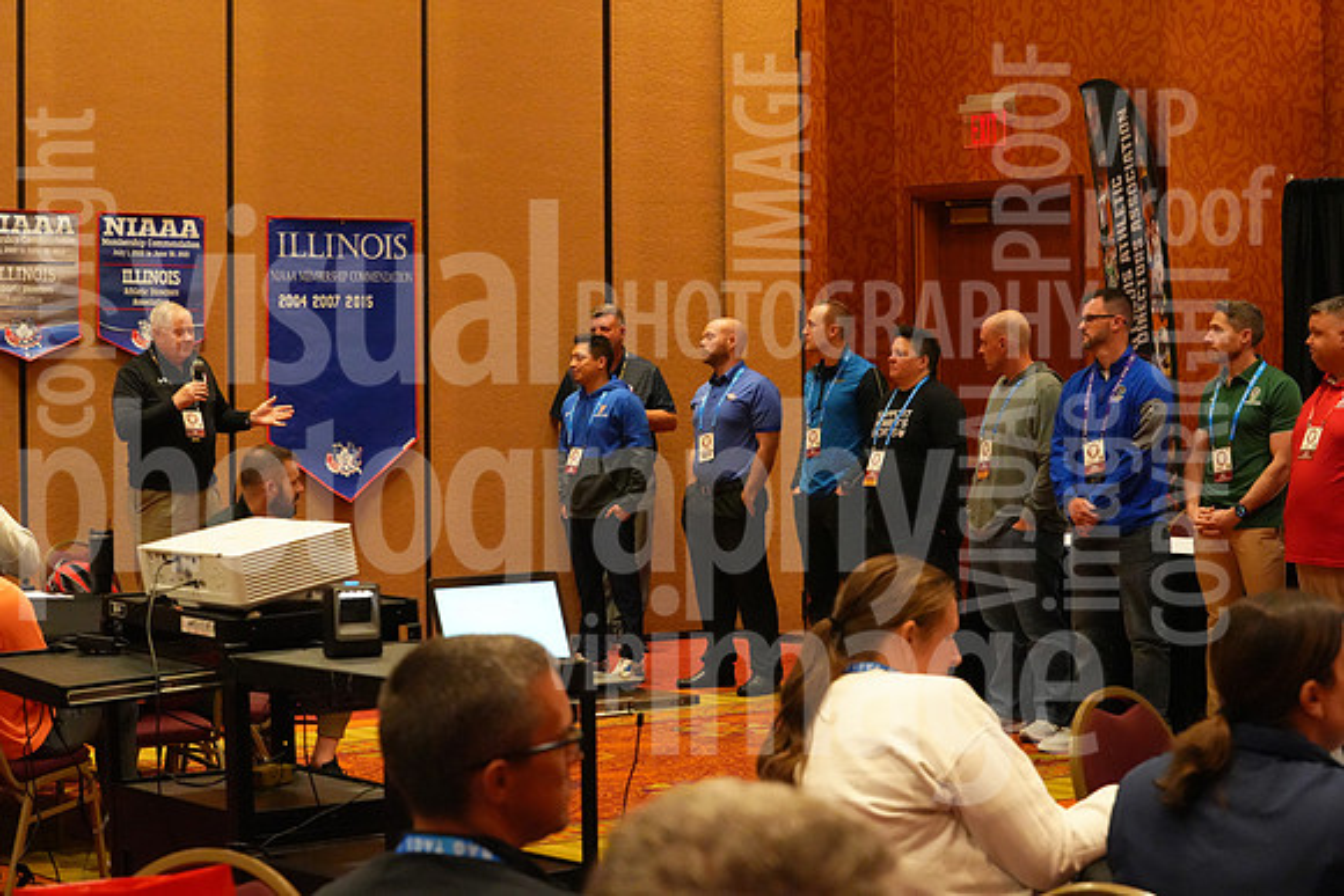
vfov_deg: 17.1
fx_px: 2987
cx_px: 672
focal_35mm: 80
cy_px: 448
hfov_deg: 25.4
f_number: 8
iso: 16000
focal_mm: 80
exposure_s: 1/100
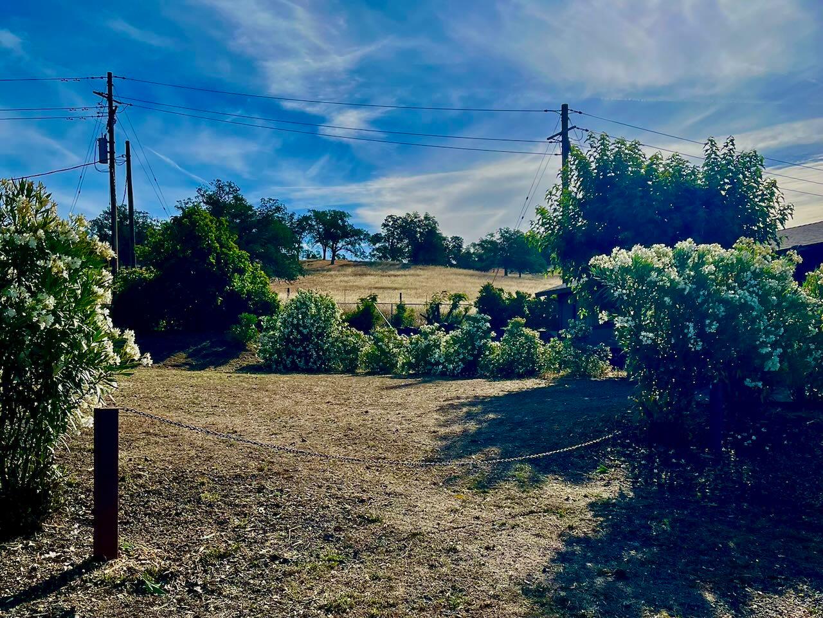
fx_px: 618
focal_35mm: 26
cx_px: 412
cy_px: 309
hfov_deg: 67.3
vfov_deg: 53.1
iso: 50
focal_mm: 5.1
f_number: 1.6
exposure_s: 1/7874
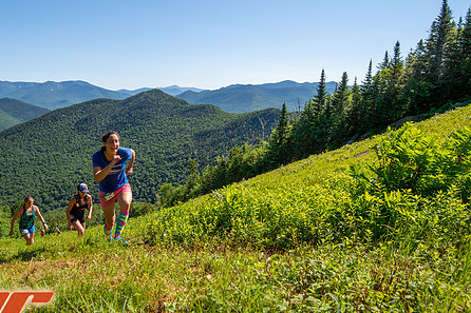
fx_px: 340
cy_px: 161
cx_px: 182
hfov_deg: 68.5
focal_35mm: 26
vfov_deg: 49.5
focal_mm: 20
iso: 100
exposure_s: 1/500
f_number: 5
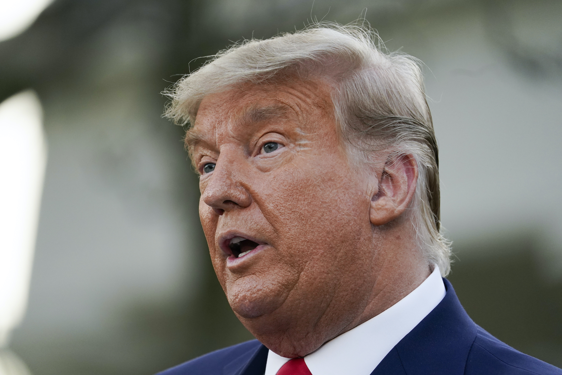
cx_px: 281
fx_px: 9367
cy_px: 188
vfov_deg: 2.3
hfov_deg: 3.4
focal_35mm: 600
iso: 2000
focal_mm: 600
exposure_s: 1/400
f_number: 6.3
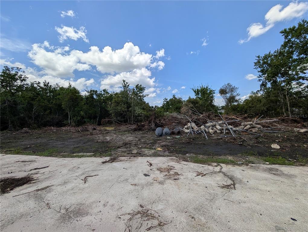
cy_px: 116
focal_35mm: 12
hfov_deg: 110.5
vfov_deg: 94.6
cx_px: 154
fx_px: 107
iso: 53
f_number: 1.7
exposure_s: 1/4878
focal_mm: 2.02
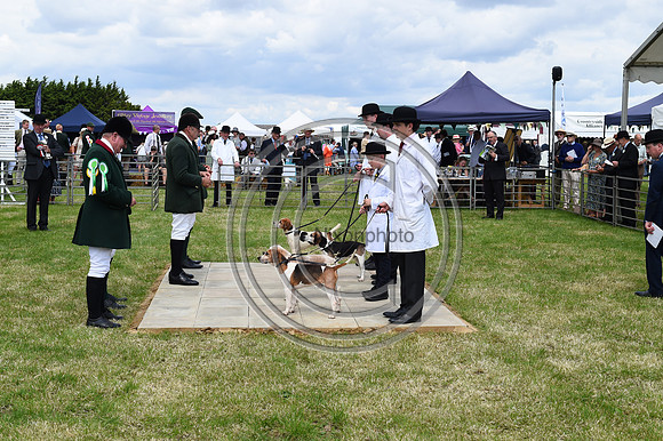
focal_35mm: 50
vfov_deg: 27.0
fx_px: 920
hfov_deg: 39.6
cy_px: 220
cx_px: 332
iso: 560
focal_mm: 50
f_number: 9
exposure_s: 1/1250
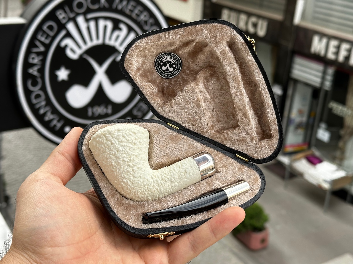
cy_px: 132
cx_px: 176
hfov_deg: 39.7
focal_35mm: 48
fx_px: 489
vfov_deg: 30.3
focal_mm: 6.86
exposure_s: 1/797
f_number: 1.78
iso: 64
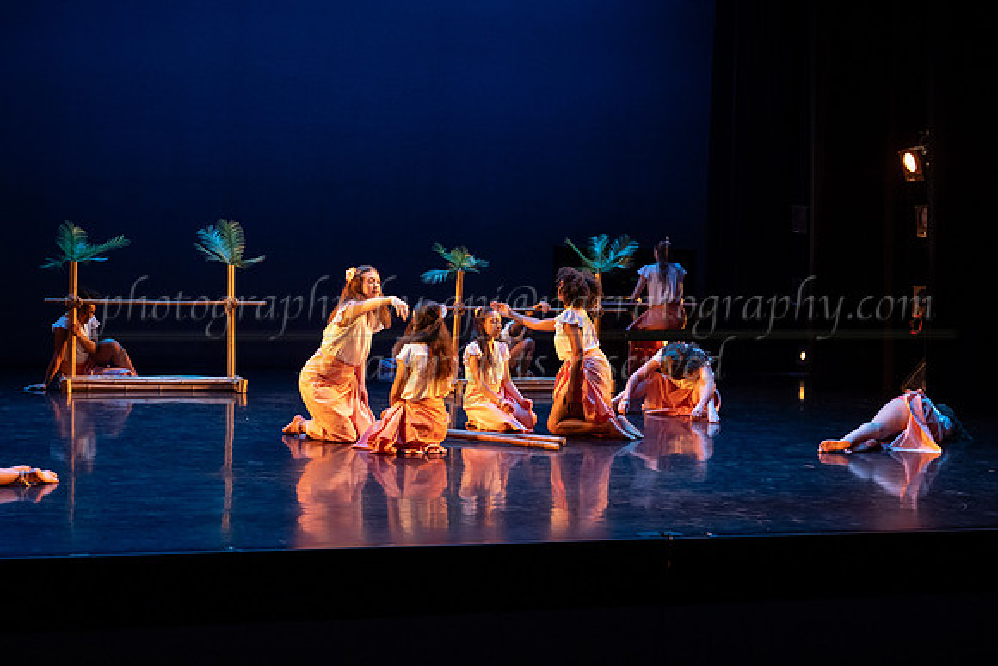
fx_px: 1674
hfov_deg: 33.2
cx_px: 499
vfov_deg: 22.5
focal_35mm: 60
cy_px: 333
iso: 4000
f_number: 4
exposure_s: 1/320
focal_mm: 60
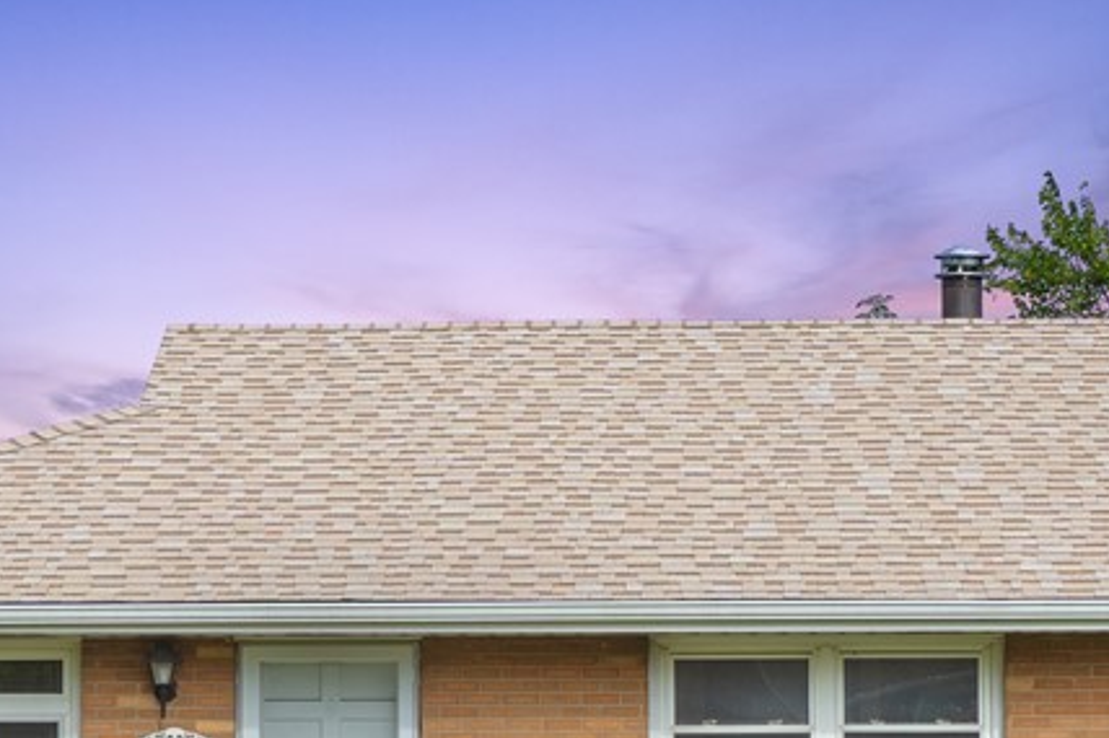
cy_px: 751
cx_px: 676
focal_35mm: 137
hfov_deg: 15.0
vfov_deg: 9.9
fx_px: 4219
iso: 125
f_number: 8
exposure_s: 1/320
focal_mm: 54
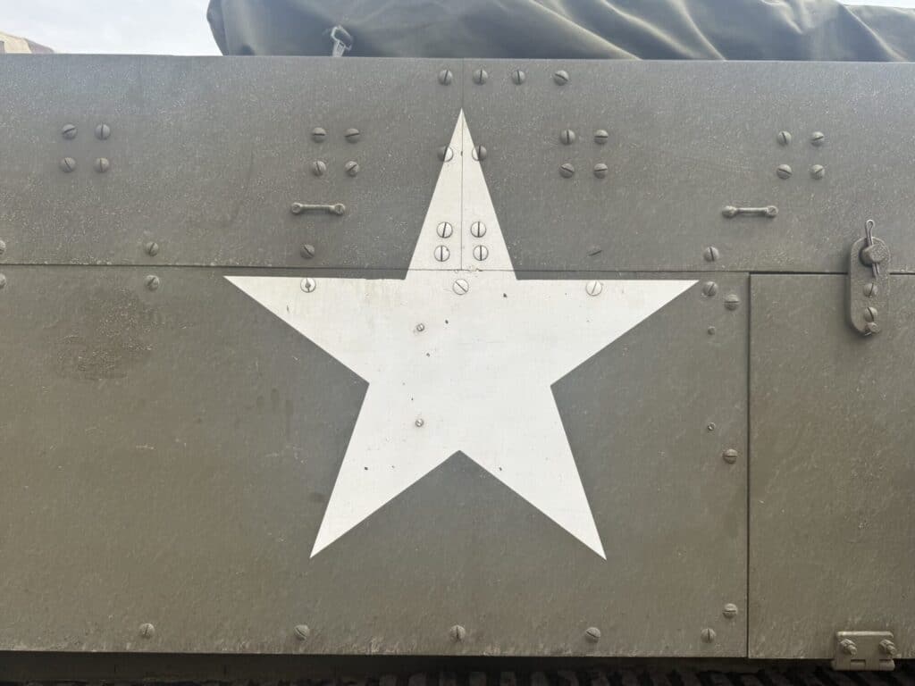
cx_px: 458
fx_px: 634
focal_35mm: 24
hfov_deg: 71.6
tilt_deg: +2.4
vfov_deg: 56.8
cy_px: 343
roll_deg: -1.0
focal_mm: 6.76
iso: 80
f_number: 1.78
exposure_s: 1/2370
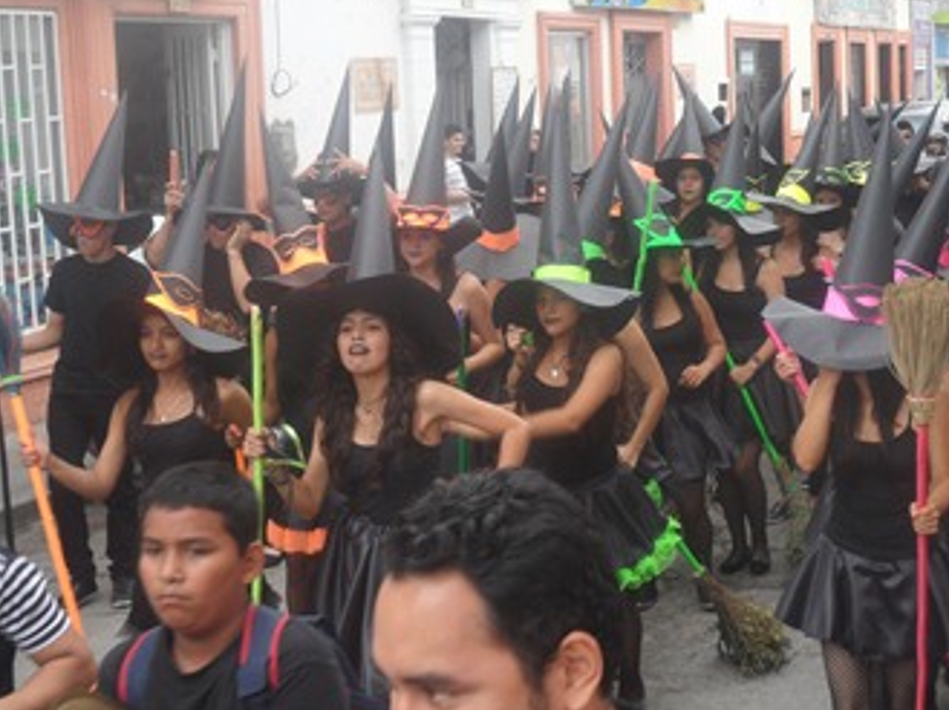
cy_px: 329
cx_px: 588
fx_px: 1643
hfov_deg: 32.1
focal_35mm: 60
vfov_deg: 24.4
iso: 80
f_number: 4.5
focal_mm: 7.8
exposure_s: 1/60
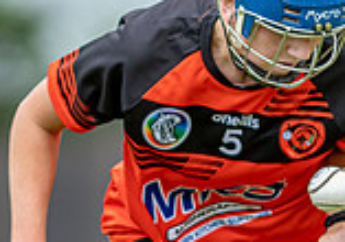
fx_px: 18264
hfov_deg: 1.1
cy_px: 354
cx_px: 20
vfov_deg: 0.8
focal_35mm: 1876
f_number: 2.8
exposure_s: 1/1000
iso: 125
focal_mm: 300
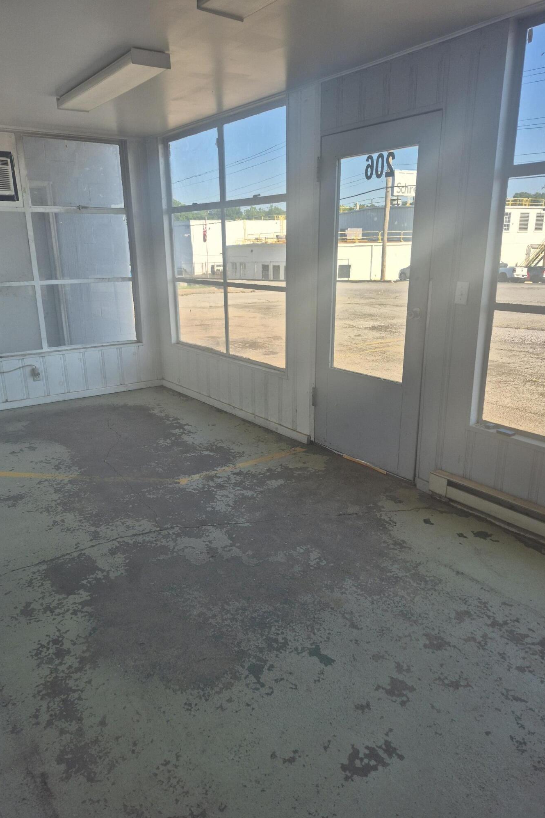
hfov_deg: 53.1
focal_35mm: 24
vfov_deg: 73.7
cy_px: 409
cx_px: 267
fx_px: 545
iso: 25
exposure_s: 1/840
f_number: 1.8
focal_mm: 5.4
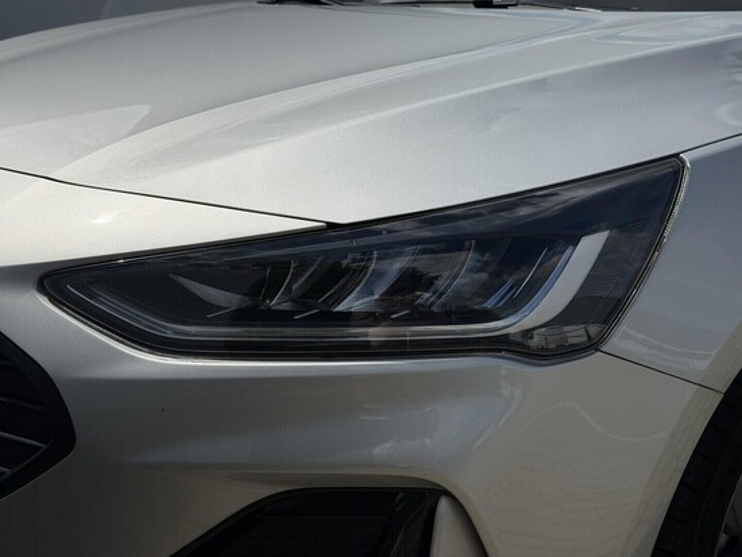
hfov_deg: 39.6
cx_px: 371
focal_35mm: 48
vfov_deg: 30.3
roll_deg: +0.5
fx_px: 1029
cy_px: 278
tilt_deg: -13.5
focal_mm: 6.76
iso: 80
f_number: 1.78
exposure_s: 1/20408
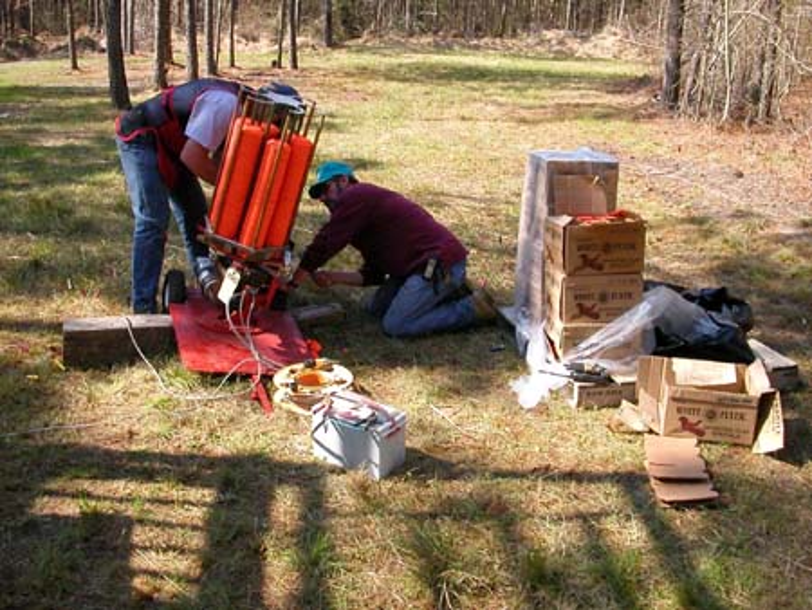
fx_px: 868
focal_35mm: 37
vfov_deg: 38.7
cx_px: 406
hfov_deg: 50.1
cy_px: 305
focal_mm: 5.6
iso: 100
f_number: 4.5
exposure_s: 1/172
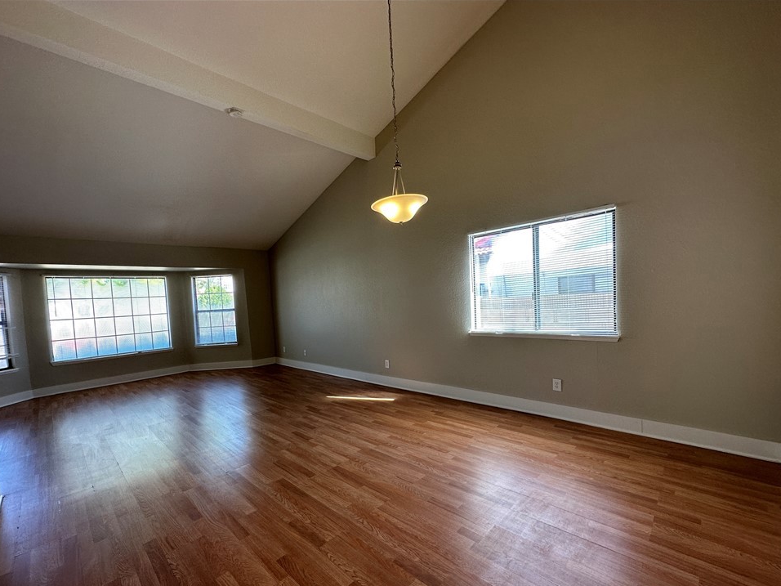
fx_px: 338
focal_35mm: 15
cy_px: 313
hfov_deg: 98.2
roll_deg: +3.2
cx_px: 382
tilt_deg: -3.2
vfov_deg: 81.6
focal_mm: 2.22
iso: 80
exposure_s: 1/120
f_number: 2.2
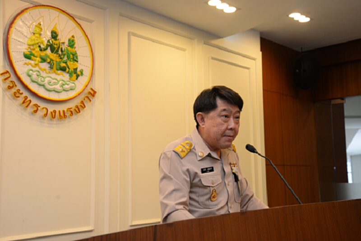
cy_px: 120
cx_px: 180
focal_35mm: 48
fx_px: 481
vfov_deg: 28.1
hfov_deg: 41.1
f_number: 5
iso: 1600
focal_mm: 48
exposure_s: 1/200
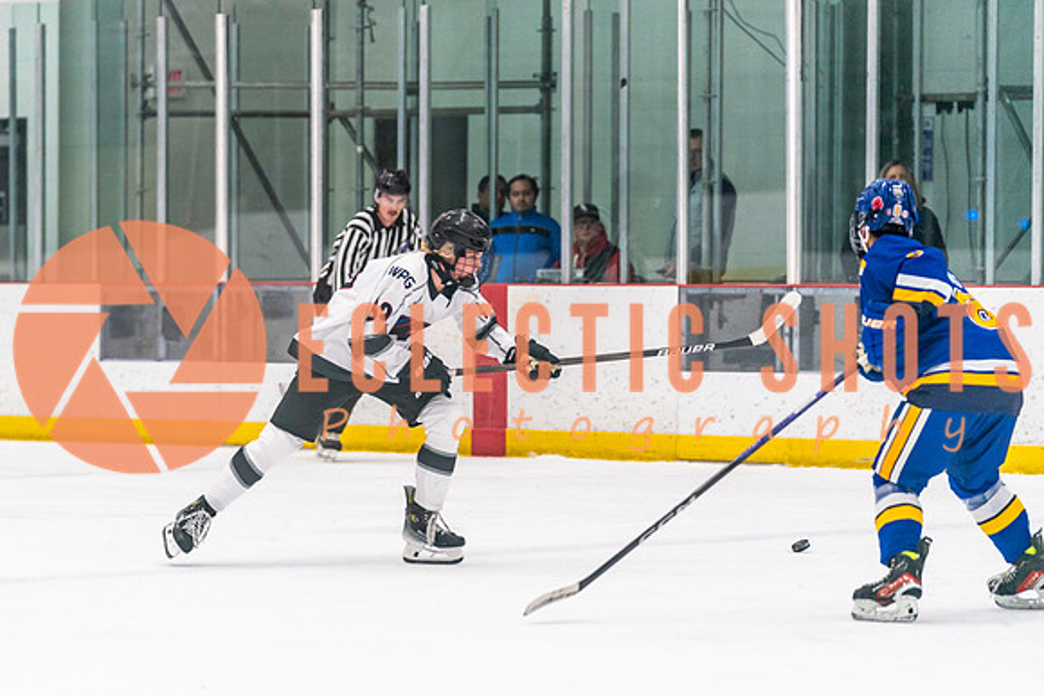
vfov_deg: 6.6
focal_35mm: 209
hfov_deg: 9.8
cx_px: 383
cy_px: 298
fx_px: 6058
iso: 3200
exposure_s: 1/1250
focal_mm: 161
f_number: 2.8
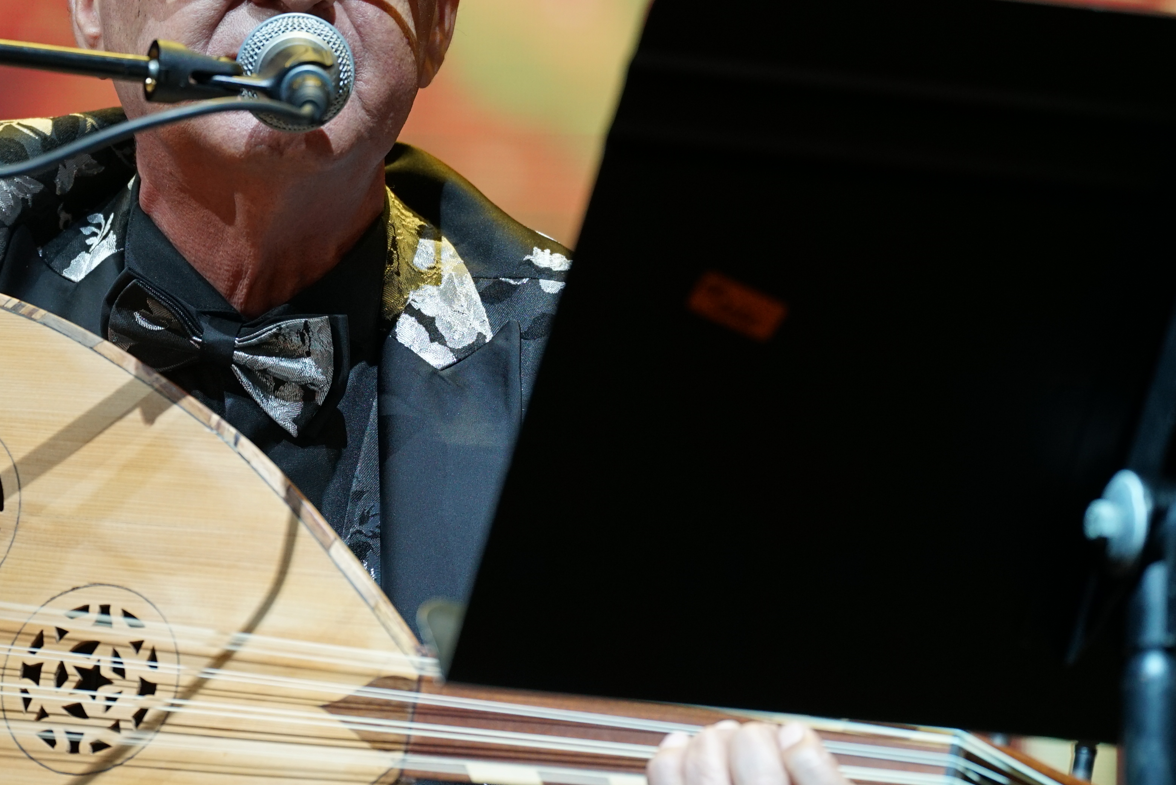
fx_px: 8494
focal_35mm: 260
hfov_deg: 7.9
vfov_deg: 5.3
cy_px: 265
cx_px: 231
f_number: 2.8
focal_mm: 105
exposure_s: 1/200
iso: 640
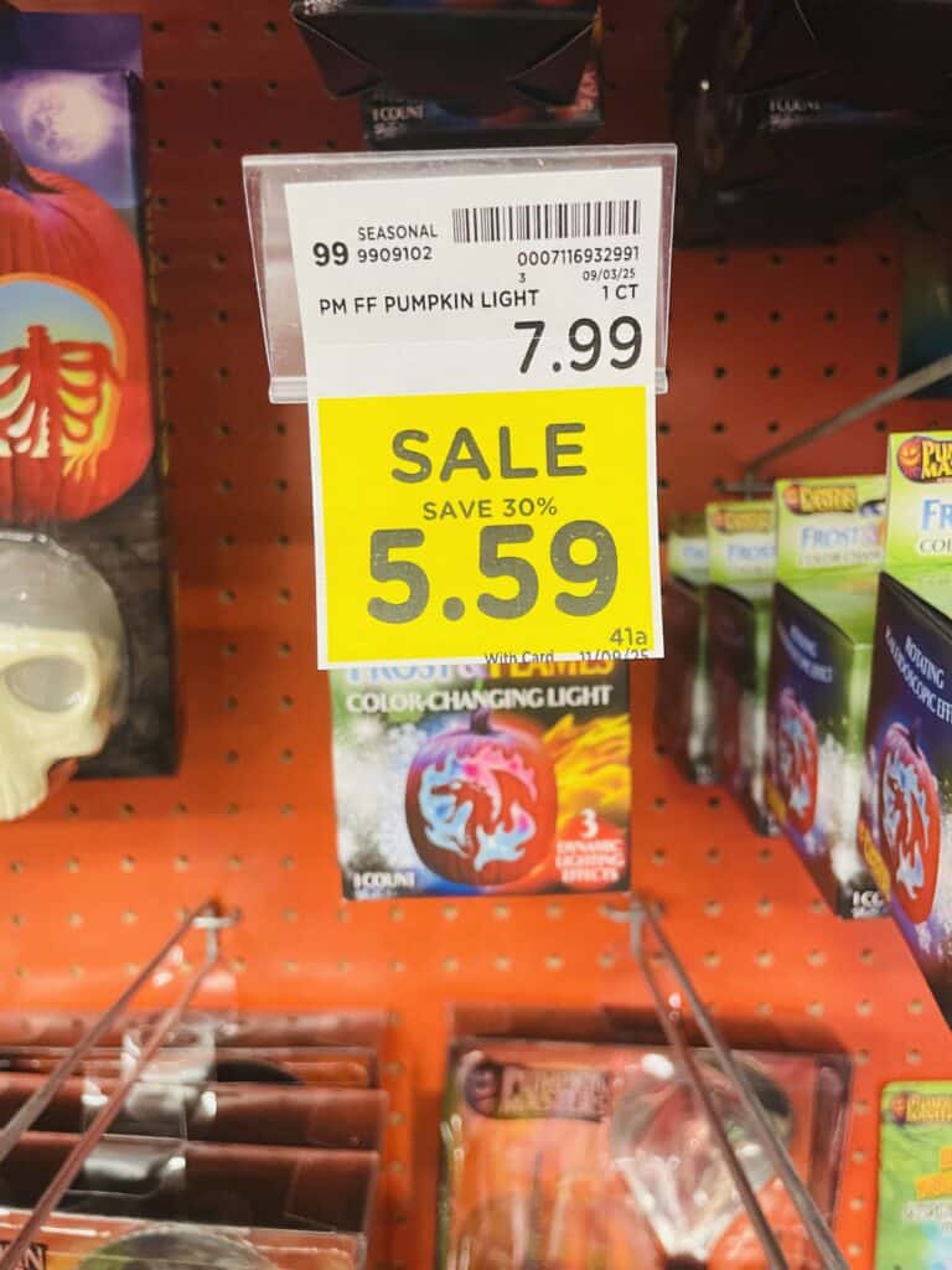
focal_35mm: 26
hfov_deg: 53.1
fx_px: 953
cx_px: 476
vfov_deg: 67.3
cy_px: 635
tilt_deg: -4.1
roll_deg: +0.4
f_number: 1.6
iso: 200
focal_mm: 4.2
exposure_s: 1/60
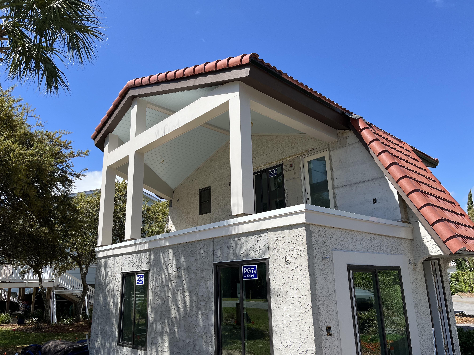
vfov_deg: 53.1
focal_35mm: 26
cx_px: 237
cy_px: 178
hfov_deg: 67.3
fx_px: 356
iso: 50
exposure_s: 1/2825
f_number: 1.6
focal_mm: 5.1
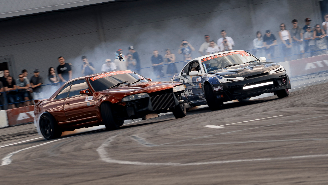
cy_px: 88
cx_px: 184
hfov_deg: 8.4
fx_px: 2236
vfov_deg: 4.7
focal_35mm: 257
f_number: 8
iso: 100
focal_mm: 130
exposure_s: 1/125
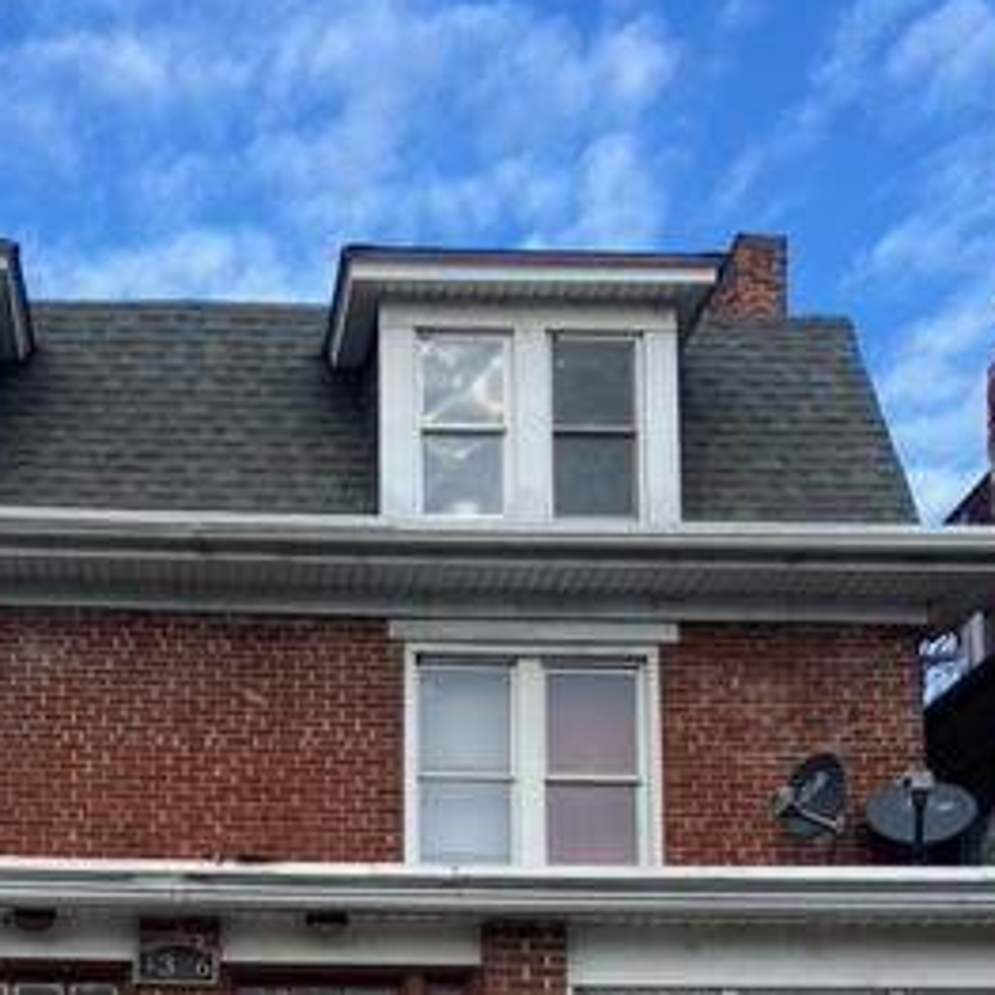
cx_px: 201
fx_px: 1821
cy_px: 1078
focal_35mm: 56
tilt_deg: +8.6
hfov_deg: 29.9
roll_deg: -0.2
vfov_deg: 28.0
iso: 32
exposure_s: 1/919
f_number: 1.8
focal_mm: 4.25
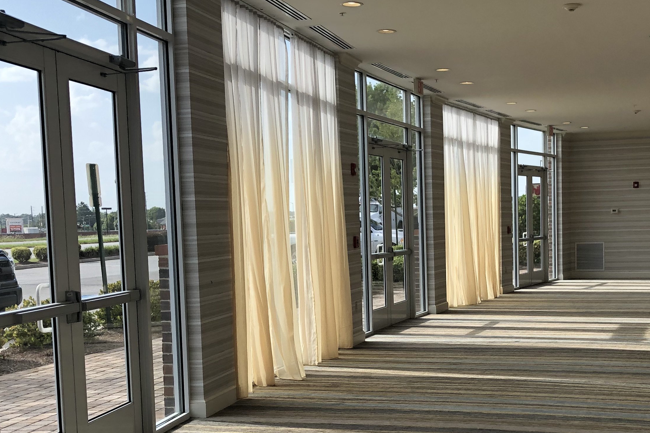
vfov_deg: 25.3
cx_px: 425
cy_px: 316
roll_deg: +1.0
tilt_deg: -5.4
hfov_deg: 37.2
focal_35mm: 53
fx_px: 957
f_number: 1.8
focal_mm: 3.99
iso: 20
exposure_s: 1/810
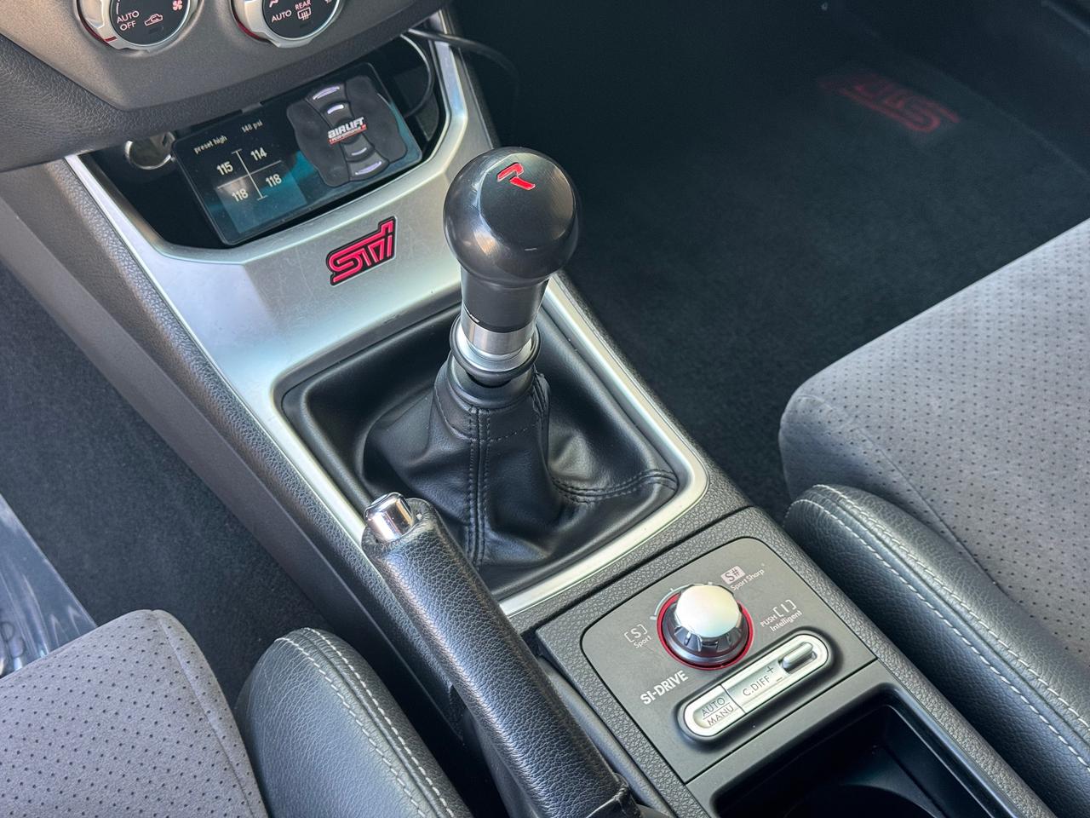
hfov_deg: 39.7
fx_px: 1511
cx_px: 545
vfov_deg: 30.3
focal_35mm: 48
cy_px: 409
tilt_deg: -49.6
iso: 100
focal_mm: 6.76
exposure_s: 1/60
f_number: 1.78
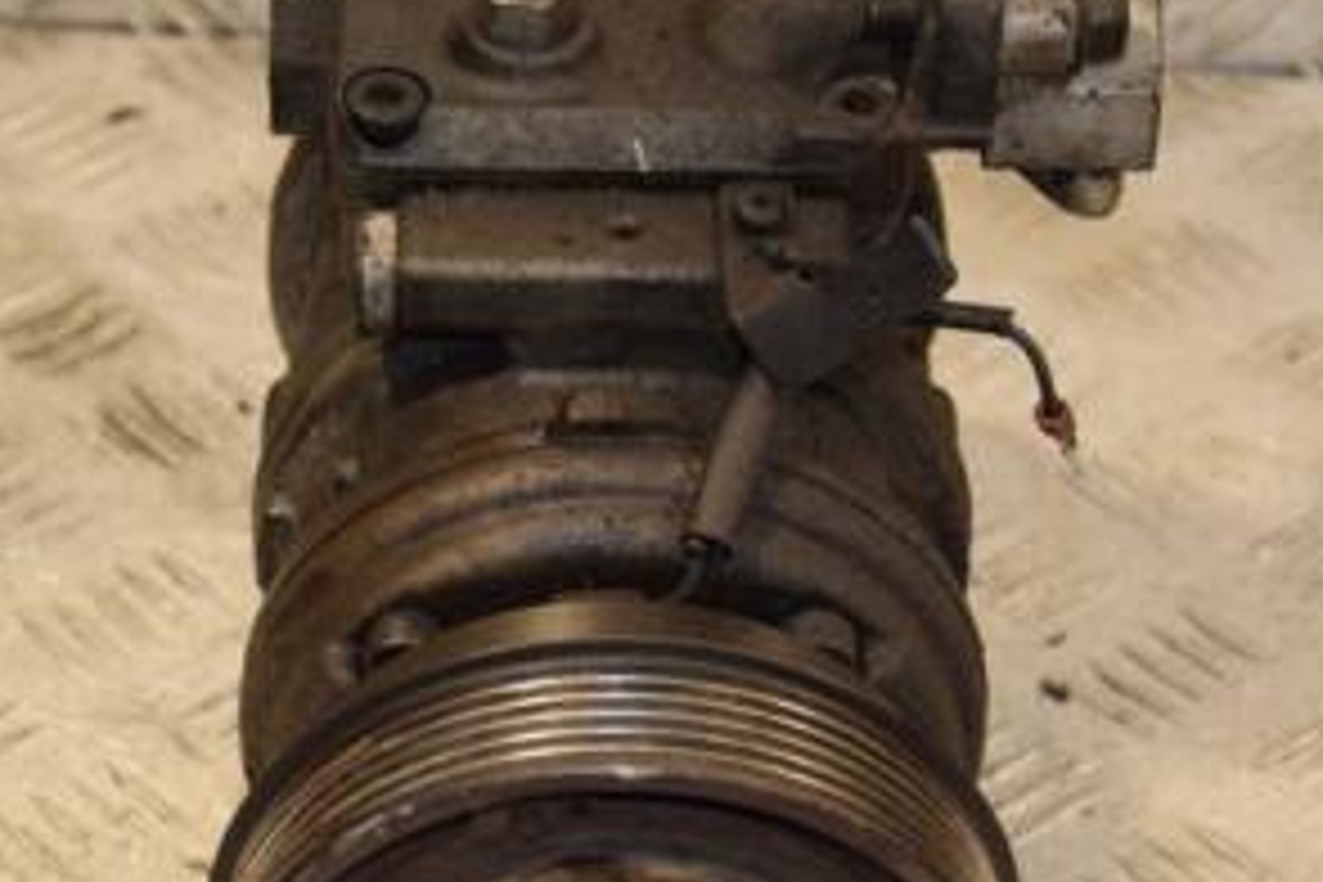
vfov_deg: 9.0
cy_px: 580
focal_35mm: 153
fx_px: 5622
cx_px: 544
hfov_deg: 13.4
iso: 800
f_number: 5
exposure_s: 1/160
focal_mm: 50
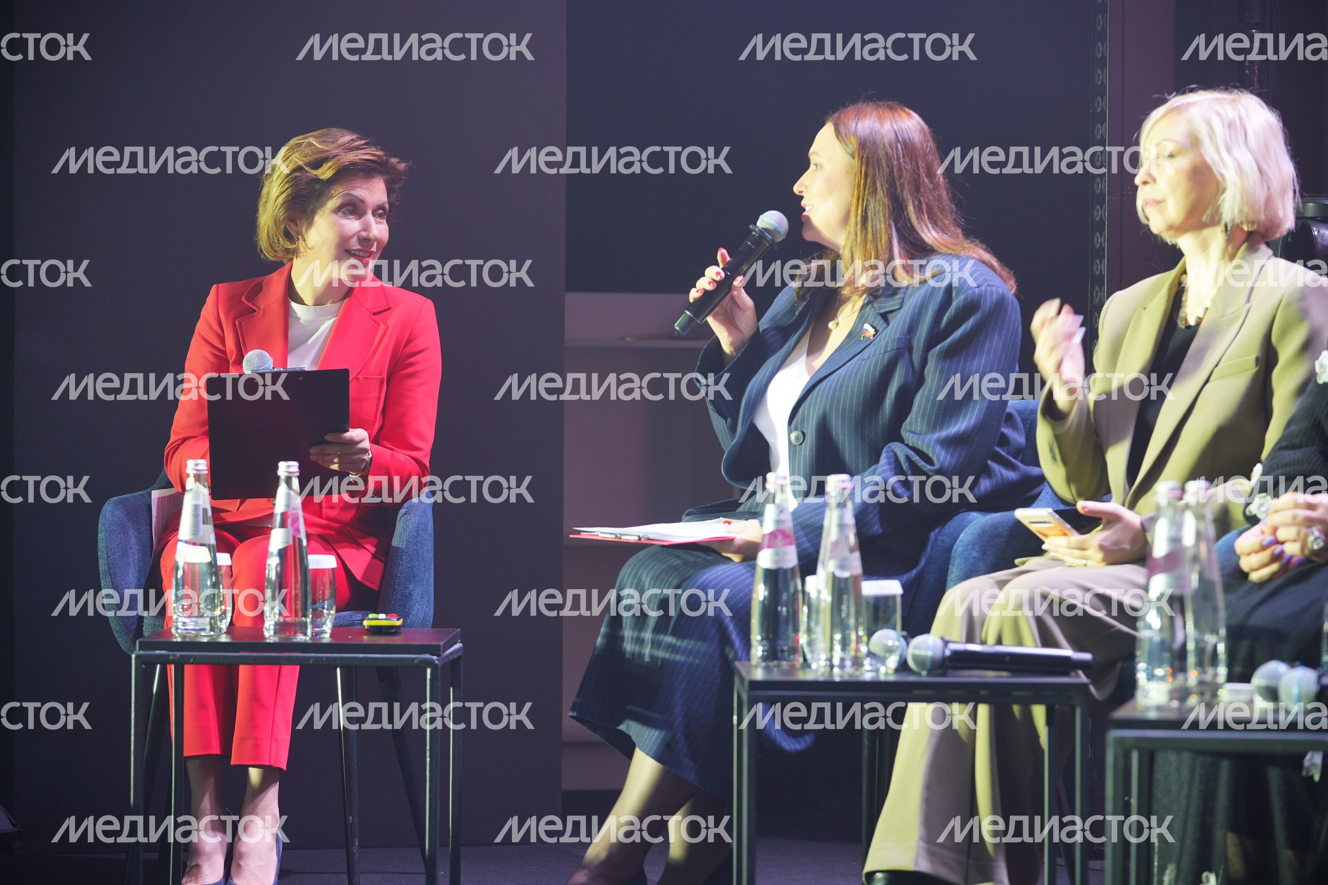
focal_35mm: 126
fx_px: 4648
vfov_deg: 10.9
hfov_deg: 16.3
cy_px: 442
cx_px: 664
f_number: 4.5
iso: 500
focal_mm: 126
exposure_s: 1/60
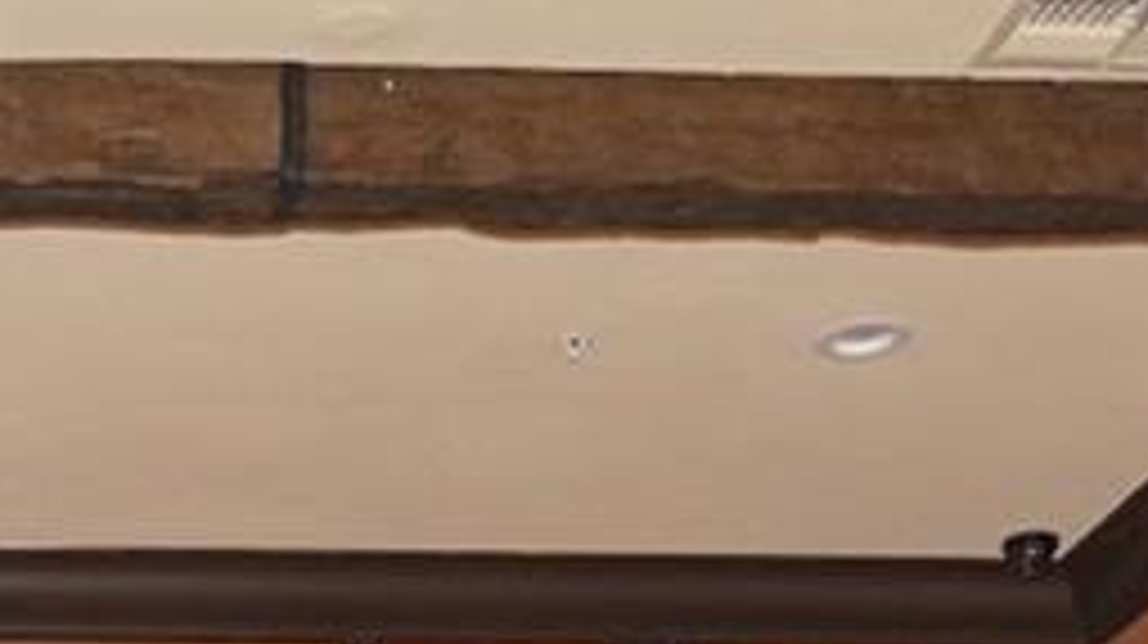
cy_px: 2301
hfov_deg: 15.7
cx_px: -441
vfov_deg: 7.5
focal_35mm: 128
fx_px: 3902
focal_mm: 19.5
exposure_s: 1/60
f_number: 4
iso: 250
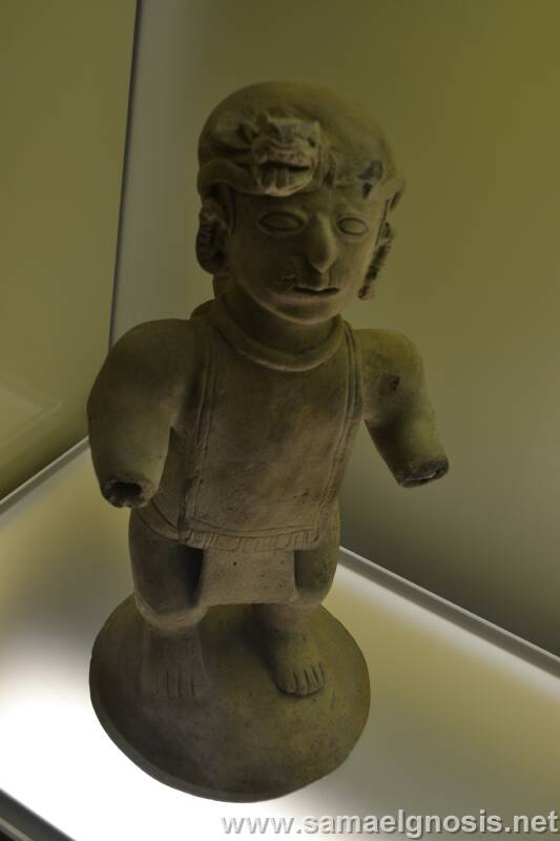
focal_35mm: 39
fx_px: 910
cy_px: 420
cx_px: 280
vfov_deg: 49.6
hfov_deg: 34.2
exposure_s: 1/15
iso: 200
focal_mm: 26
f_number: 5.6
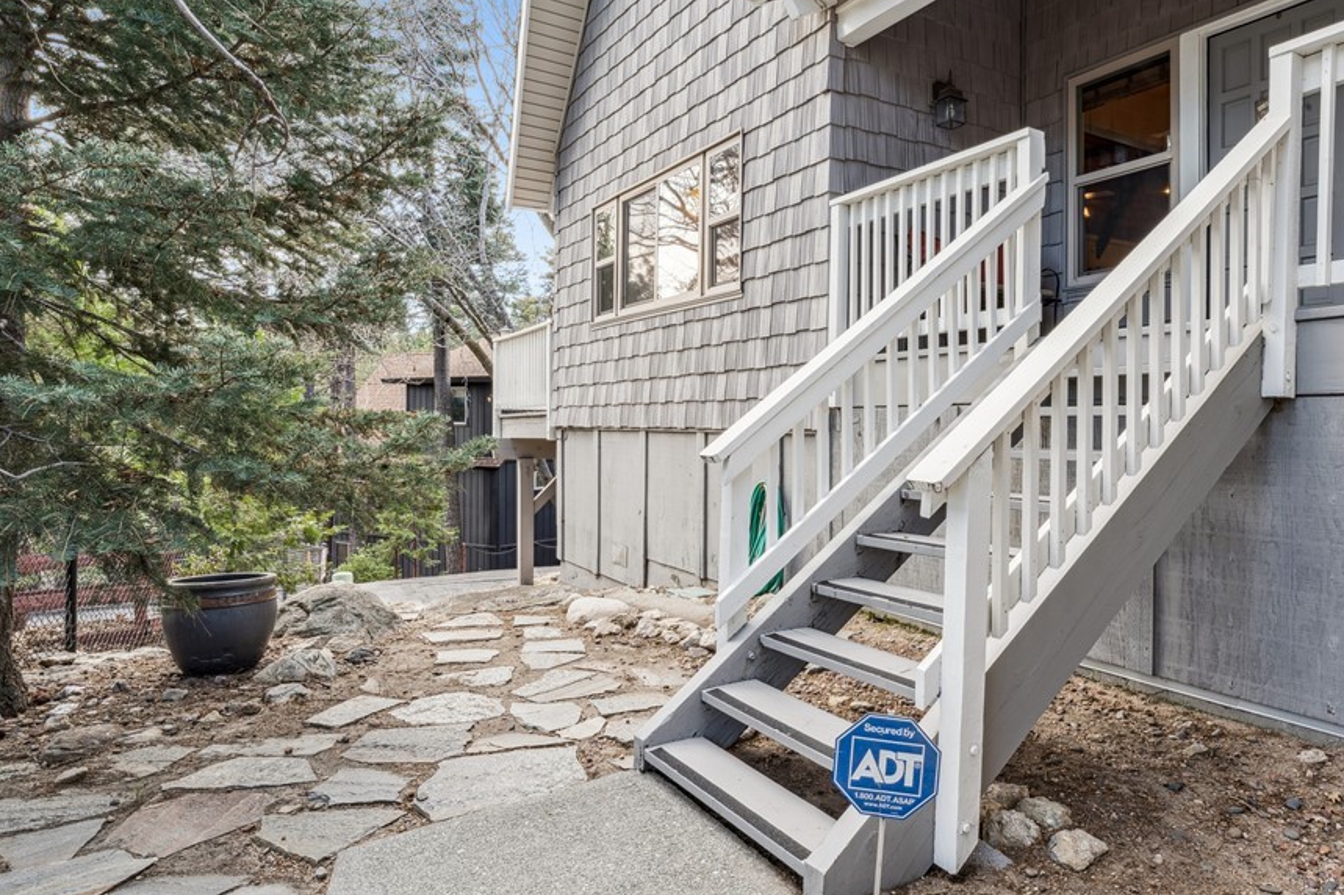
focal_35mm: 24
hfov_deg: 72.5
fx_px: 896
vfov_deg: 53.1
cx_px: 839
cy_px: 417
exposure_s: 1/2
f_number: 22
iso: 100
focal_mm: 19
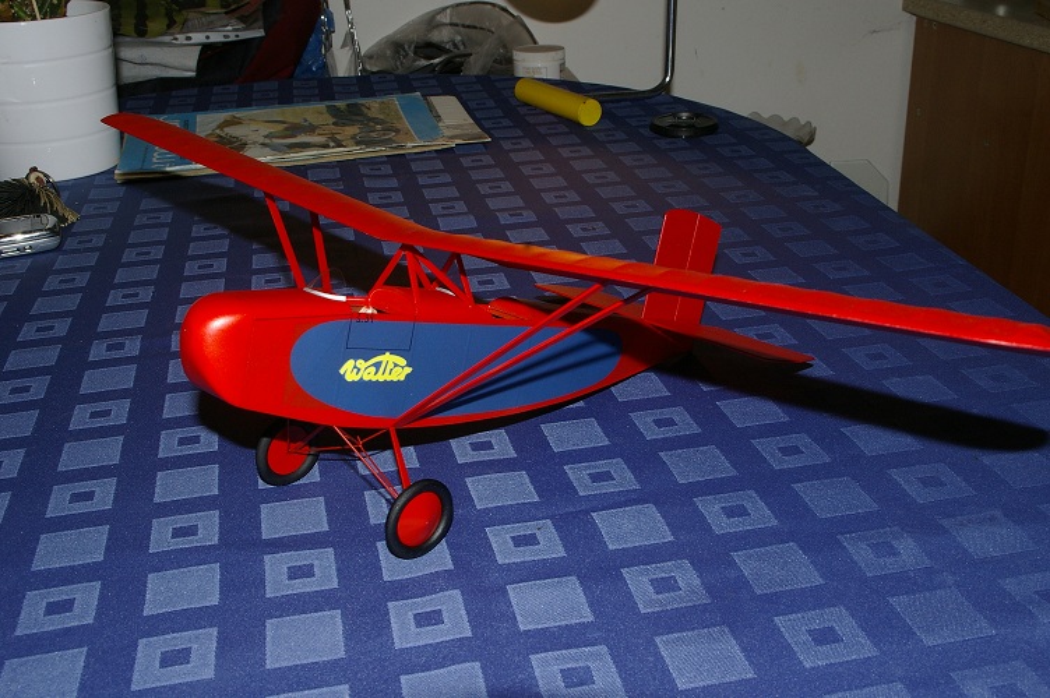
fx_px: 1224
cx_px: 525
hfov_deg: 46.4
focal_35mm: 42
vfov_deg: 31.8
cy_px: 349
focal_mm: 28
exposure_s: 1/45
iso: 400
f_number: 16
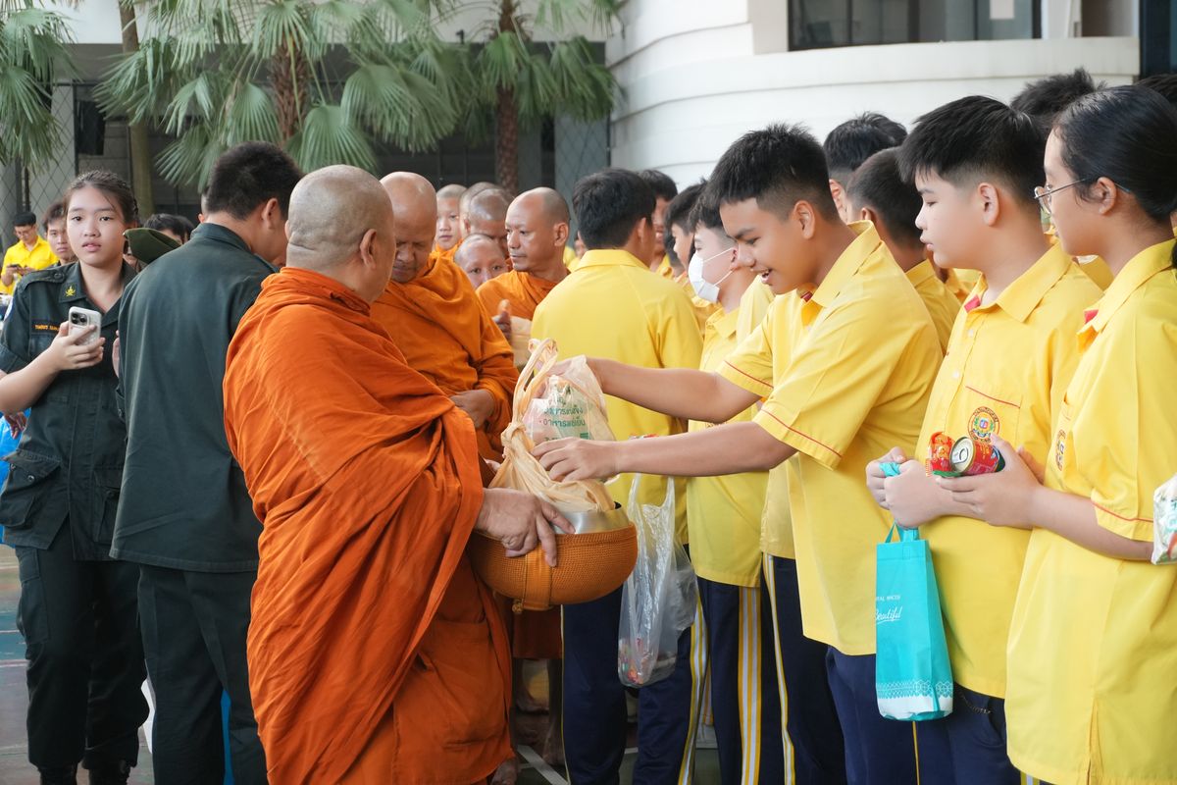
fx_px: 2403
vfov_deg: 18.5
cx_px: 588
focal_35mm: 74
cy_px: 392
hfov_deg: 27.5
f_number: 5.6
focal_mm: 49
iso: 1000
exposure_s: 1/160
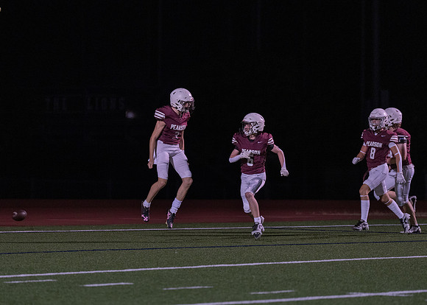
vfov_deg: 5.5
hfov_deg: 7.7
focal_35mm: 263
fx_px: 3191
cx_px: 175
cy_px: 161
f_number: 2.8
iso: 3200
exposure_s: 1/1000
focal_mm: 200
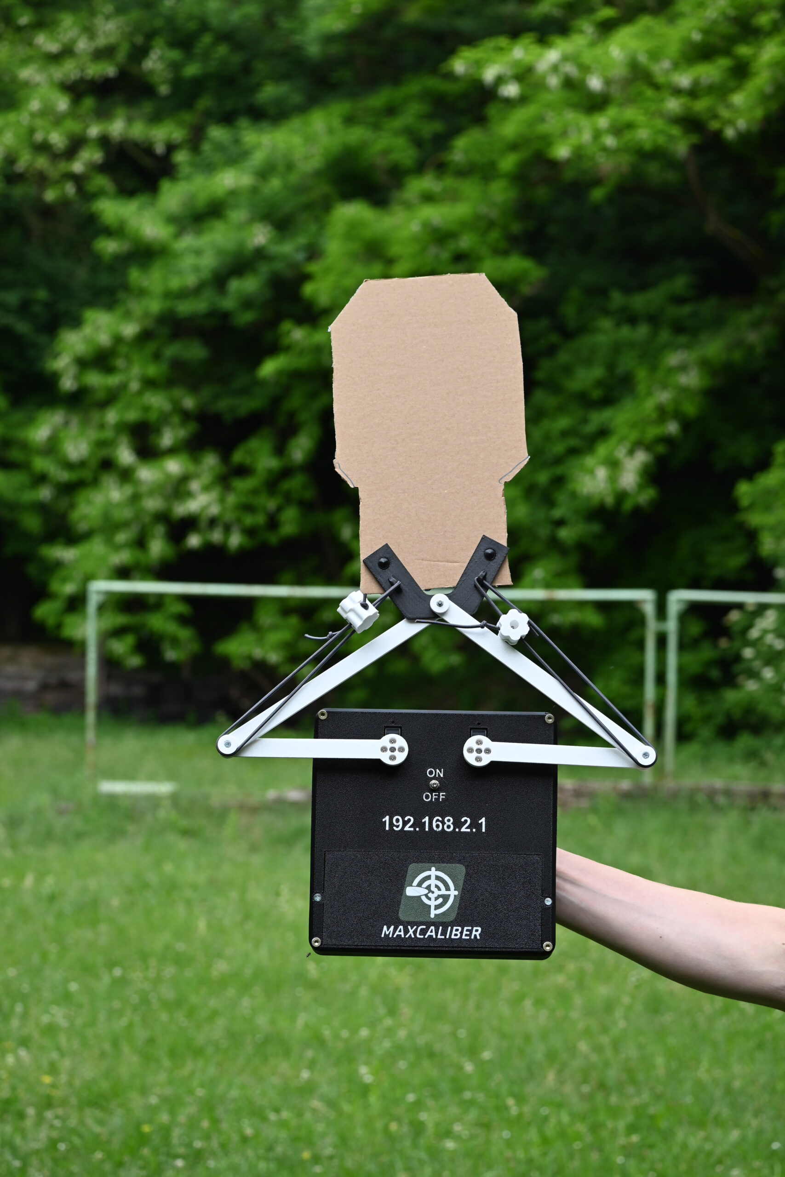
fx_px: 2453
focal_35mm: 75
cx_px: 392
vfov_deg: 27.0
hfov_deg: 18.2
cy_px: 588
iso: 200
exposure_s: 1/250
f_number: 5.6
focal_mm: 50
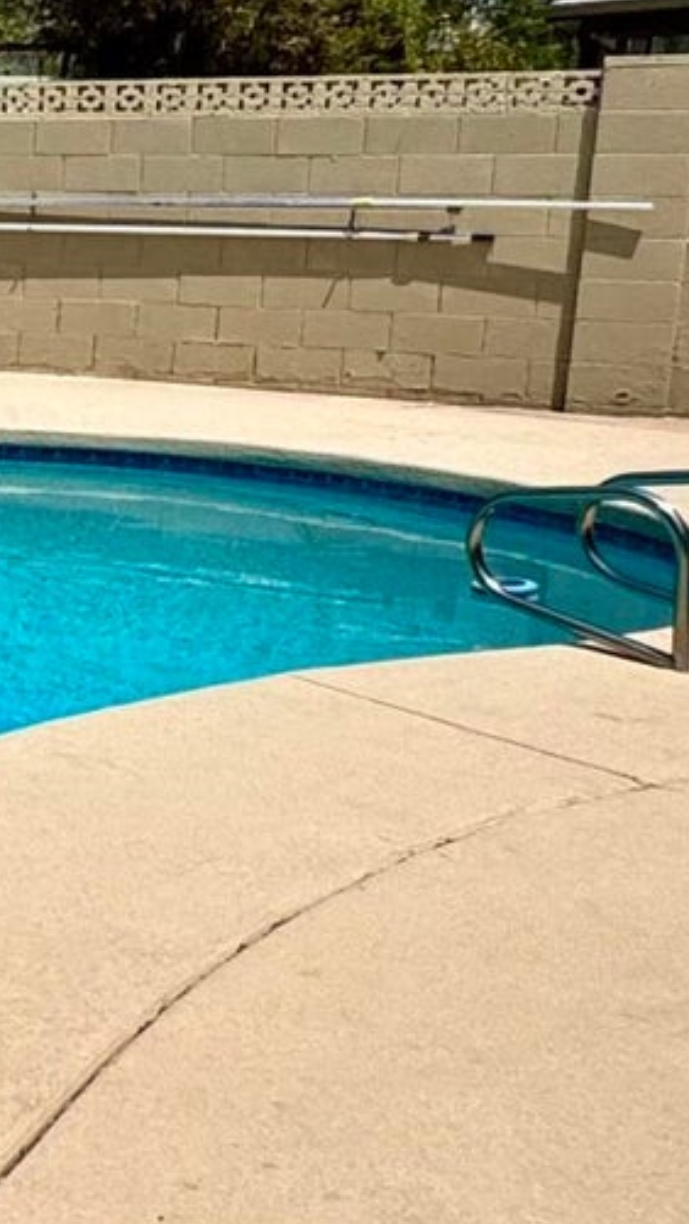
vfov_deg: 32.3
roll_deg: +0.4
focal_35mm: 65
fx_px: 2110
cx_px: -827
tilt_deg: -11.4
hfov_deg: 14.3
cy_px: 503
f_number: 2.2
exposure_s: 1/3906
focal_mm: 2.22
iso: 40
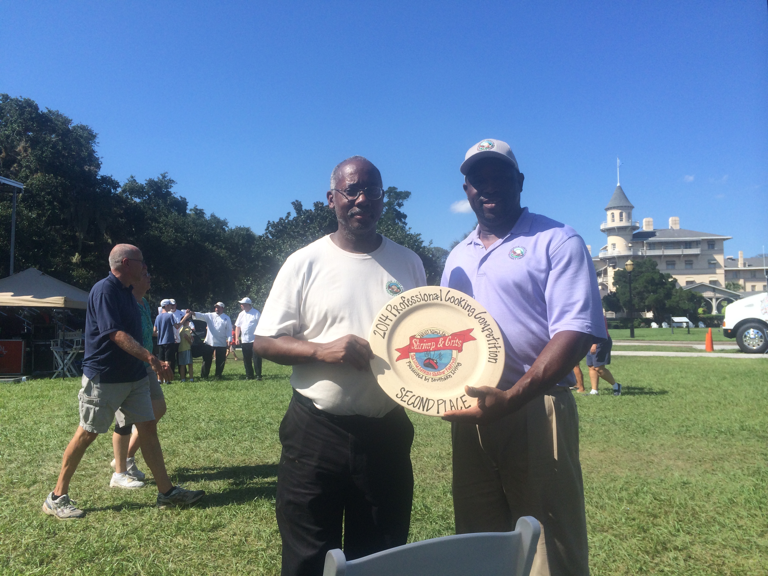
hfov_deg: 60.0
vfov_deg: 46.8
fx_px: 666
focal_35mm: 30
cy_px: 288
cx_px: 384
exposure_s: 1/2415
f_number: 2.2
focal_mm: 4.12
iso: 40
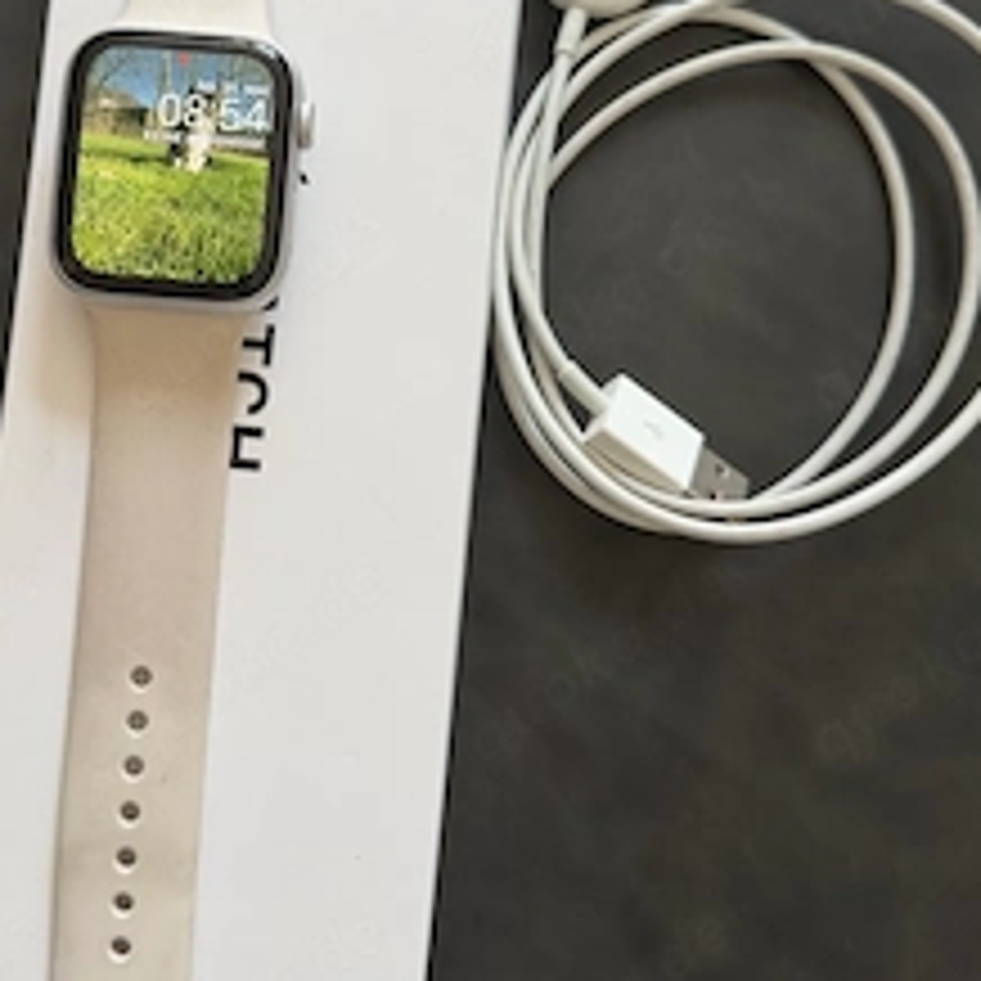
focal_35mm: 39
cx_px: 351
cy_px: 360
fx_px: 1250
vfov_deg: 42.5
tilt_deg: -86.0
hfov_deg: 42.4
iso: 200
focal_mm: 6.76
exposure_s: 1/111
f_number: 1.78
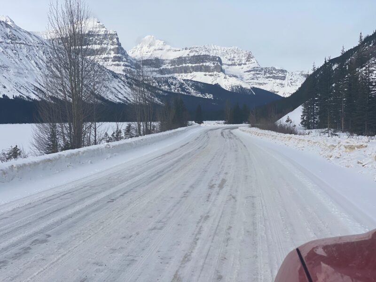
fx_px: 565
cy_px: 141
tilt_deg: -2.9
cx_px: 188
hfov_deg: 36.8
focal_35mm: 52
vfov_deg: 28.0
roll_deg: +0.7
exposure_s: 1/1410
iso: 20
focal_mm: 6
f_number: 2
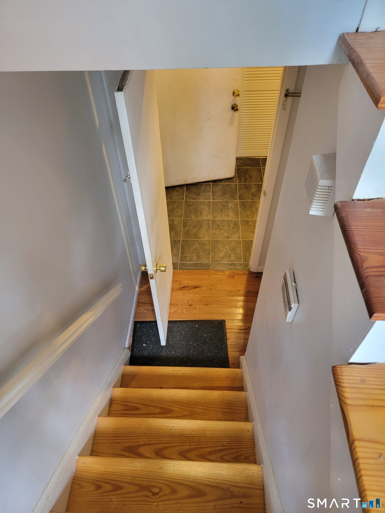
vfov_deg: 71.6
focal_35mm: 24
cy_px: 256
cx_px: 192
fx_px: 356
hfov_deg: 56.8
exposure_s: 1/40
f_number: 1.8
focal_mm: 6.7
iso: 250
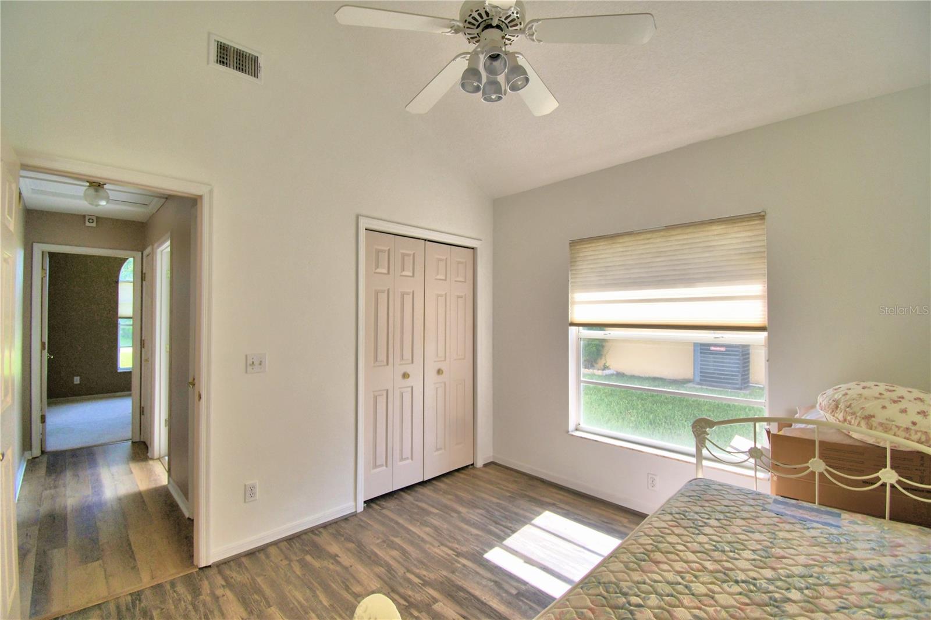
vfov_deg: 77.3
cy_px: 310
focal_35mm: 15
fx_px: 388
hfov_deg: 100.4
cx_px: 466
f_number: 4.5
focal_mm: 10
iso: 200
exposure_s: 1/250
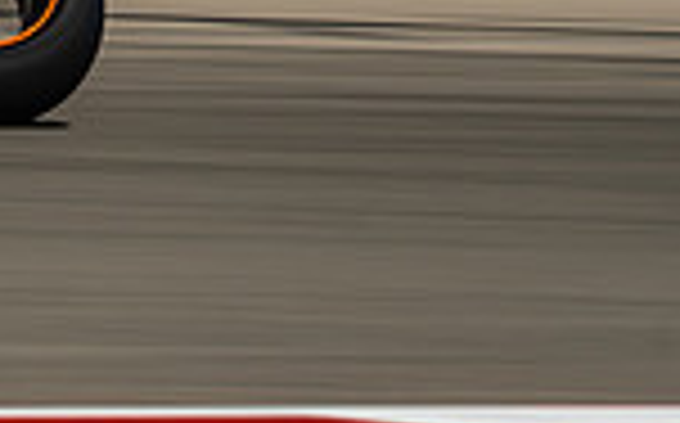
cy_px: -407
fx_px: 21436
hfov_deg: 1.8
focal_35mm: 1158
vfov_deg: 1.1
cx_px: -536
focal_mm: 196.6
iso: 160
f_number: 16
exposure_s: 1/100
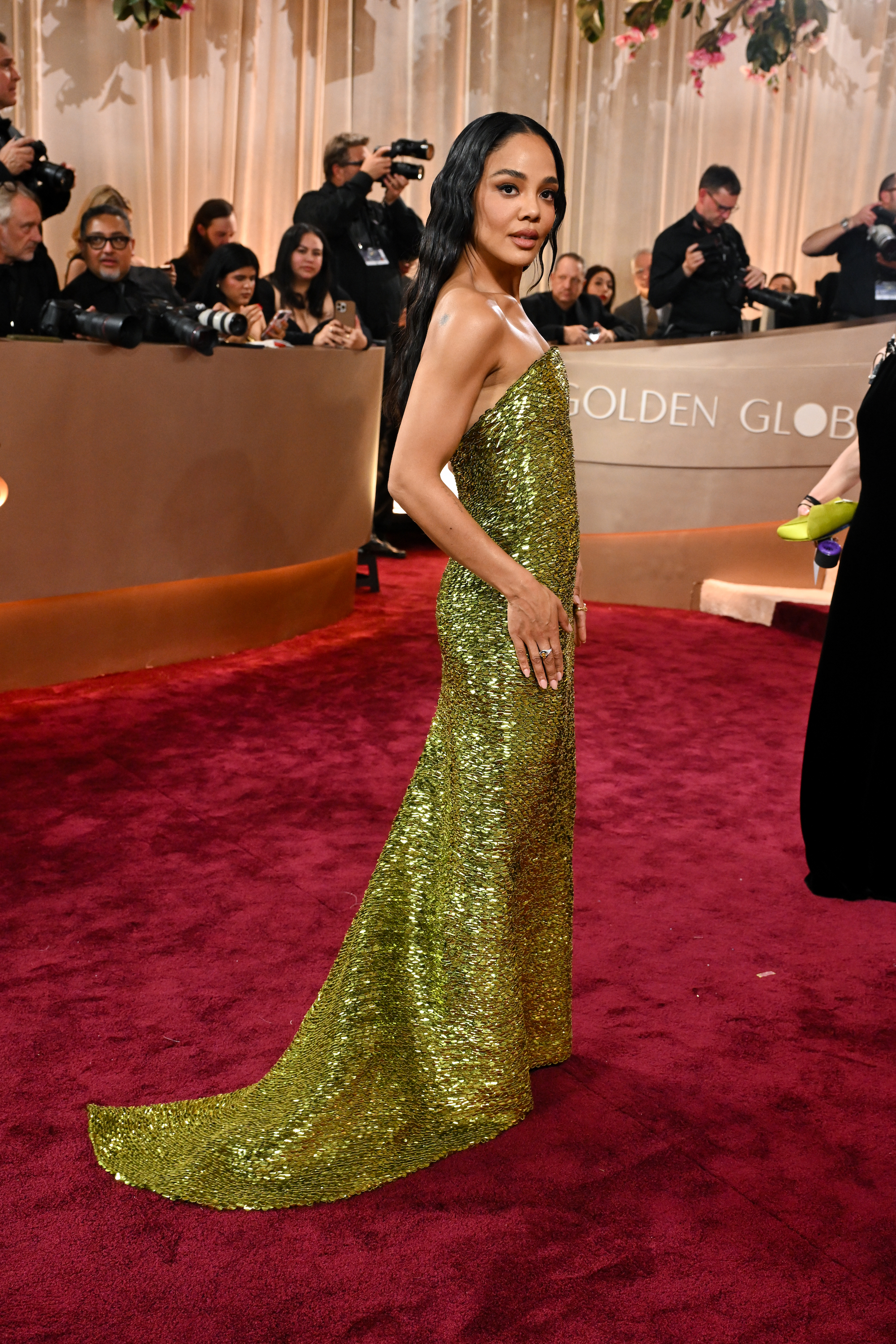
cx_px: 448
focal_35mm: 36
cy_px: 672
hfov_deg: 36.9
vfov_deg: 53.1
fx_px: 1344
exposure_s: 1/250
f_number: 5
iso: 2500
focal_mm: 36
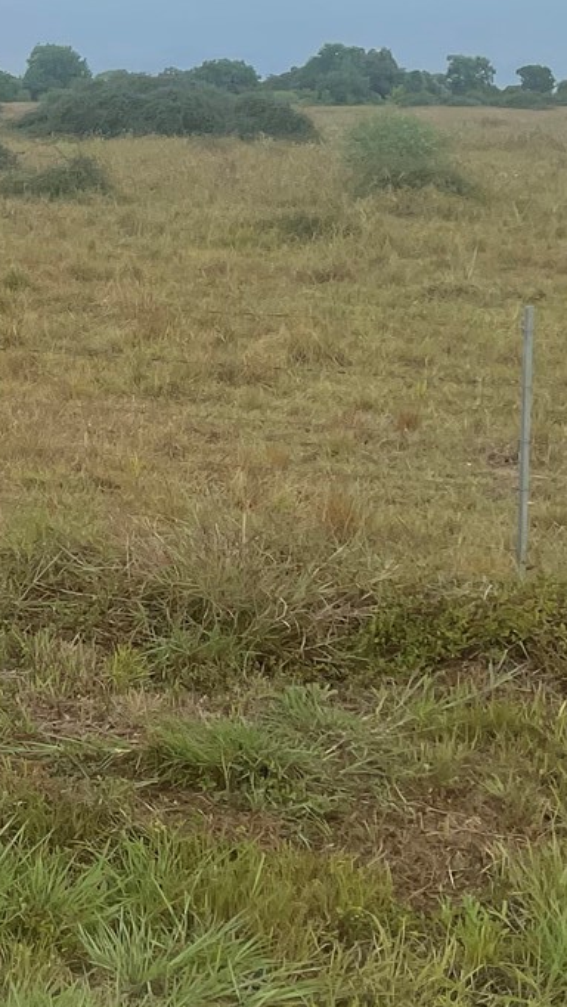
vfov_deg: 24.9
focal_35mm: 85
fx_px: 2270
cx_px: -365
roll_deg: +0.9
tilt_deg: -4.7
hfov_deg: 13.2
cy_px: 353
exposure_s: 1/1401
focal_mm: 4.2
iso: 32
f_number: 1.6
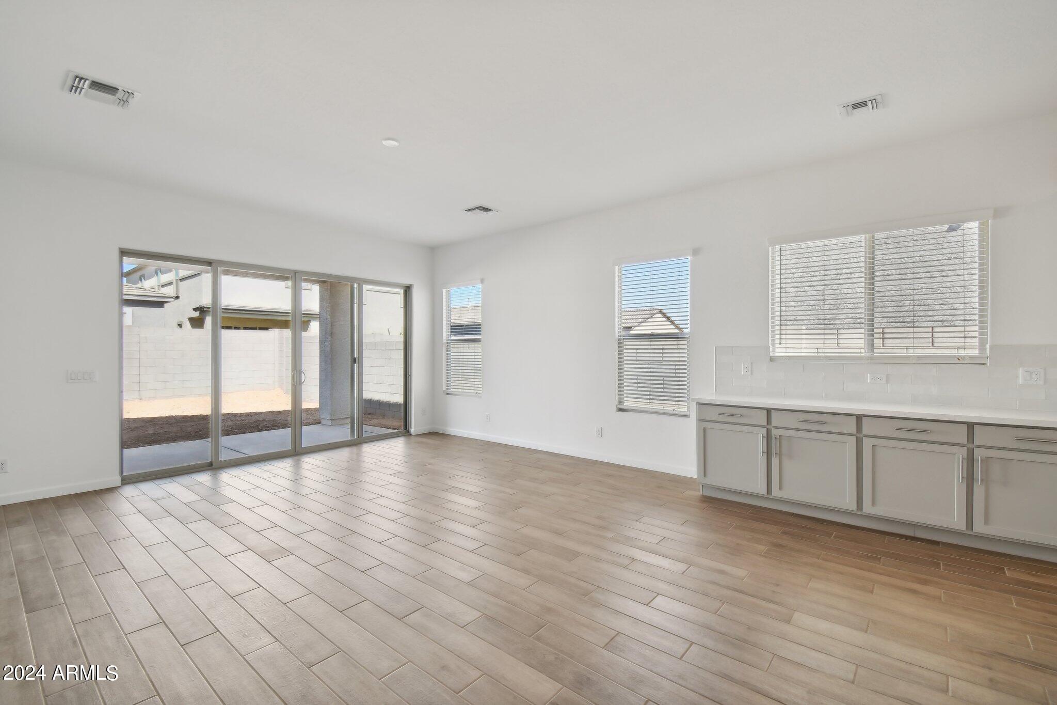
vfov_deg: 77.3
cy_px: 352
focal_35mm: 15
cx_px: 528
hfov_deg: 100.4
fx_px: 440
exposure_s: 1/30
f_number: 8
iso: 400
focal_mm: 10
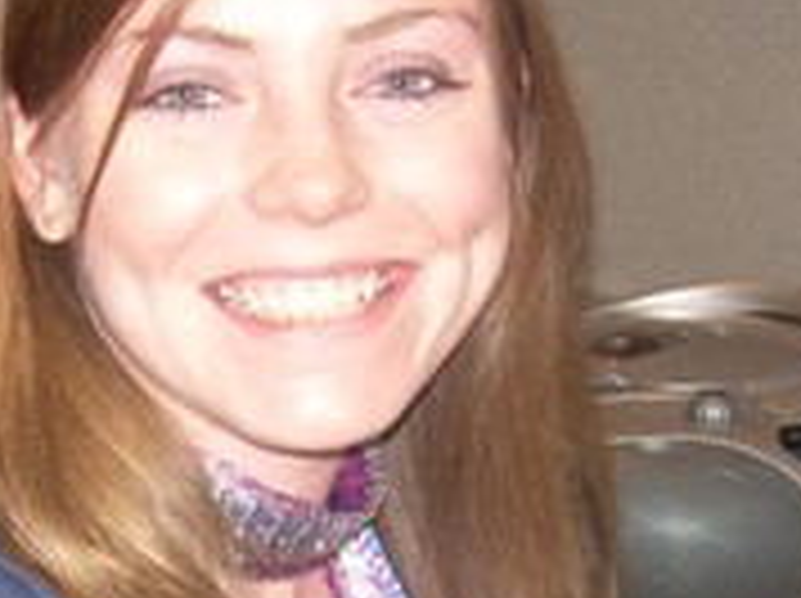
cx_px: 232
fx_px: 2634
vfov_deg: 12.8
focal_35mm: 114
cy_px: 589
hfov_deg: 17.2
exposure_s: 1/60
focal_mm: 6.3
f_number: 2.8
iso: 50
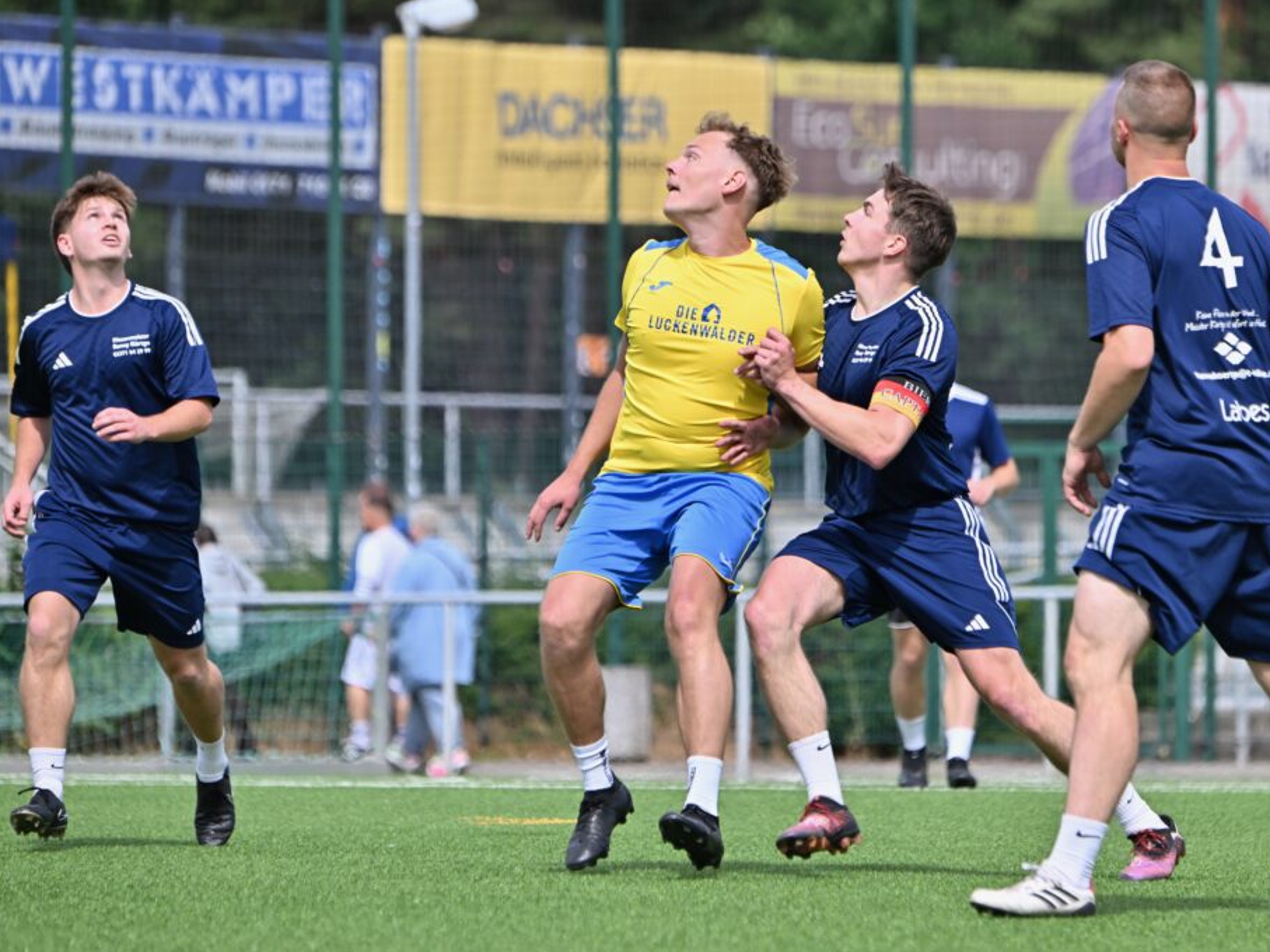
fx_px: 11555
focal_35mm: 315
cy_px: 475
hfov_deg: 6.3
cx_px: 716
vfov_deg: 4.7
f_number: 5.6
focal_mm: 290
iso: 250
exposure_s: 1/1600
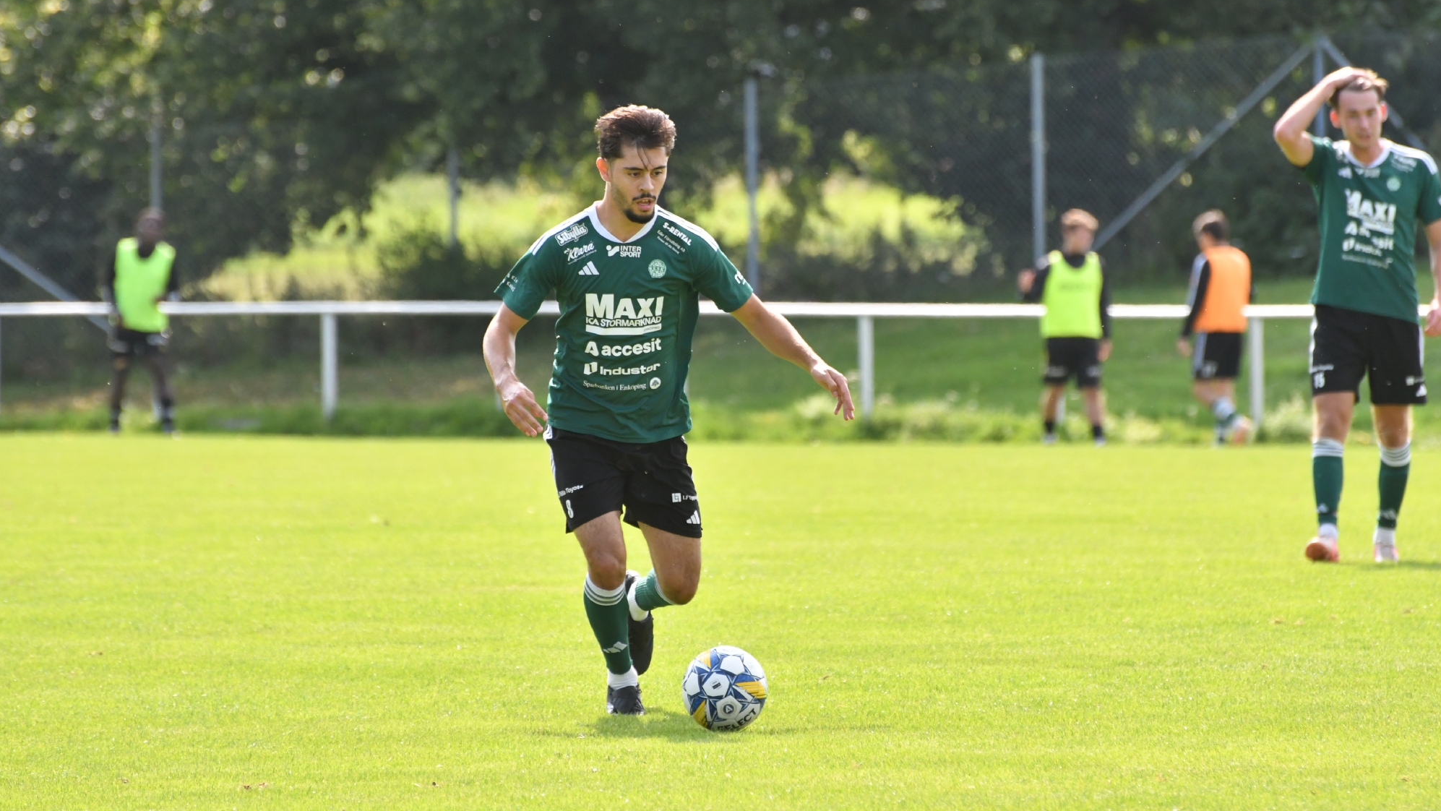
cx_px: 722
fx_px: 15056
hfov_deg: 5.5
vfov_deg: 3.1
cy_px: 379
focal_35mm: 394
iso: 1000
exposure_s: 1/2000
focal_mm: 250
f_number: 6.3
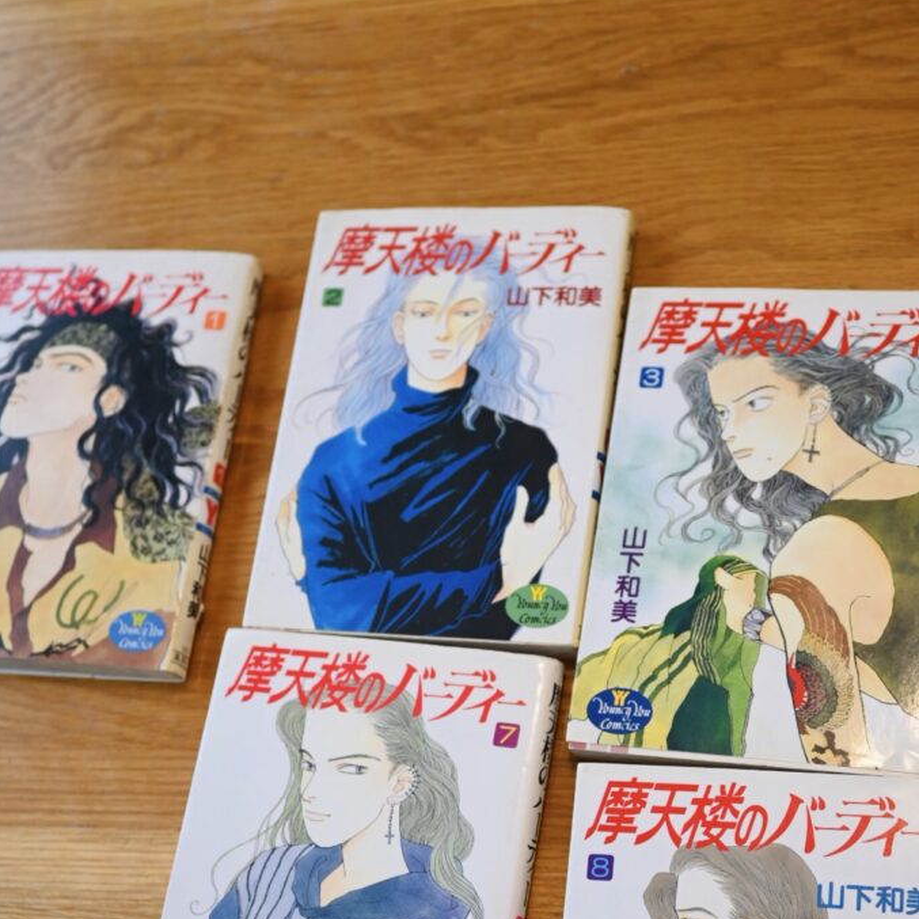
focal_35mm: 54
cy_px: 643
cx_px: 460
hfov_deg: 31.6
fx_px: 1622
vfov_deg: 31.3
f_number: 2.8
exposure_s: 1/125
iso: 800
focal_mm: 28
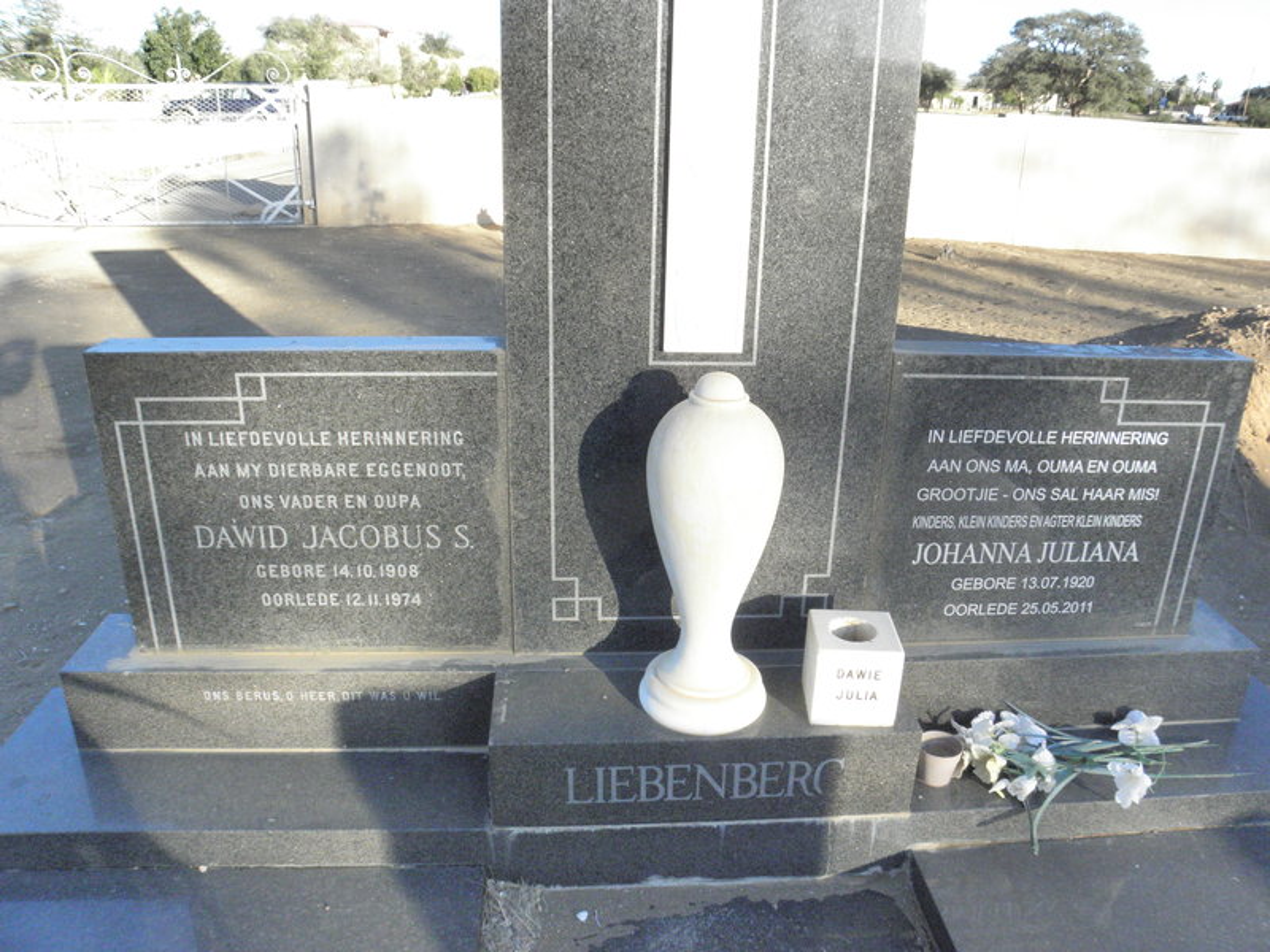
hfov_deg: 67.3
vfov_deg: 53.1
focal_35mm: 26
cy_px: 476
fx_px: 954
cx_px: 635
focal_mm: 4.6
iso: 200
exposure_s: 1/200
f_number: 5.6
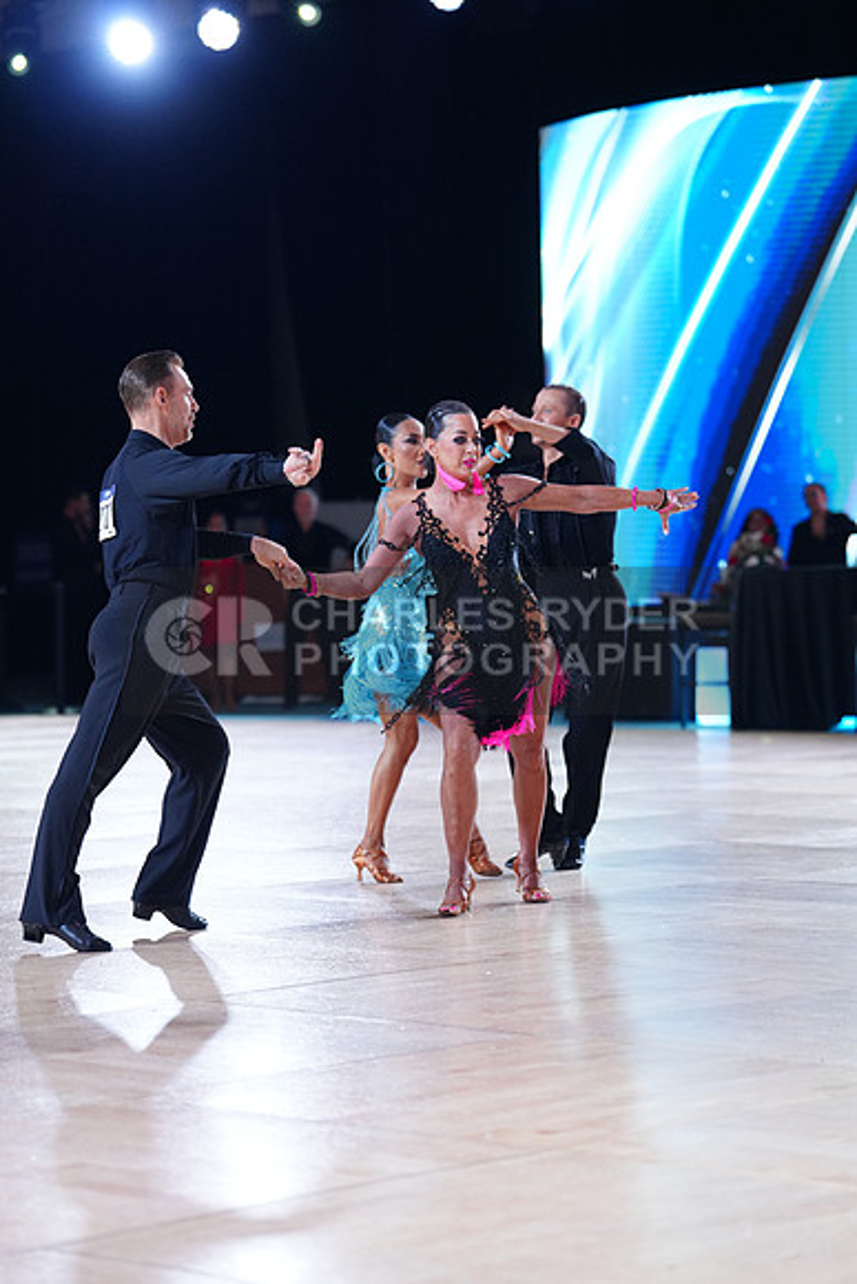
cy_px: 642
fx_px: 3640
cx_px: 428
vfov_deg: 20.0
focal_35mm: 102
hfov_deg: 13.4
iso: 1250
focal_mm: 102
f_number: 2.8
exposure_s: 1/640
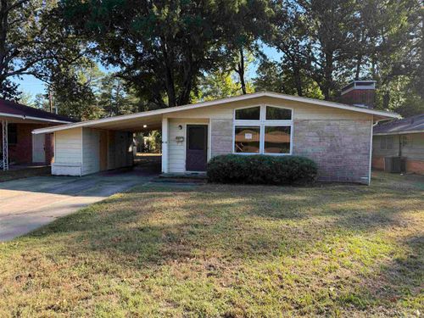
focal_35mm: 24
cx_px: 212
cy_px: 159
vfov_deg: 56.8
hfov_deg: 71.6
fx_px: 294
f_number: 1.78
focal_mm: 6.76
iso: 100
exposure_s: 1/1292
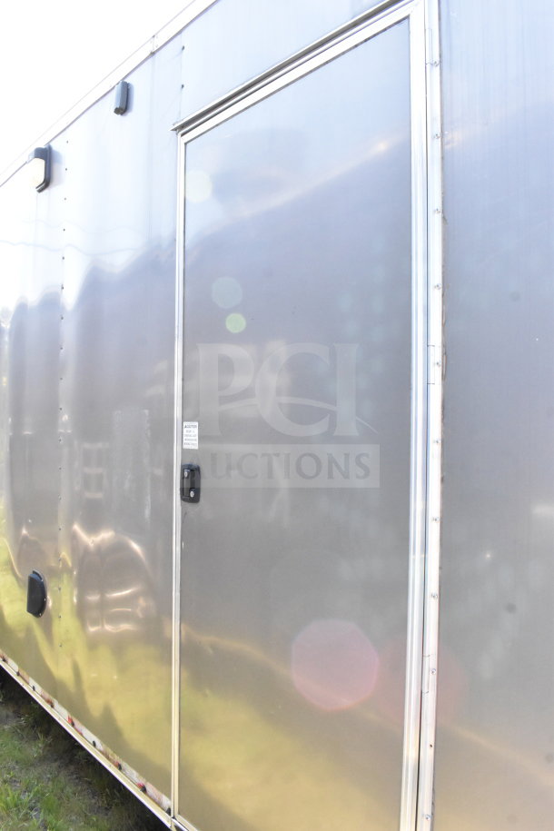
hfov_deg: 47.9
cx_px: 277
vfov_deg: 67.4
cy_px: 416
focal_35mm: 27
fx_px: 623
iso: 6400
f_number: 13
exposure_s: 1/640
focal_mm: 18
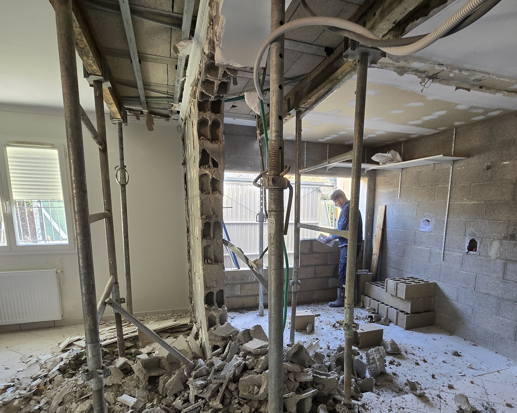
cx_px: 283
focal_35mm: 19
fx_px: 291
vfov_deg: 69.6
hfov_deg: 83.1
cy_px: 262
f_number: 2.2
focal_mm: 2.2
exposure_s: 1/50
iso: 160
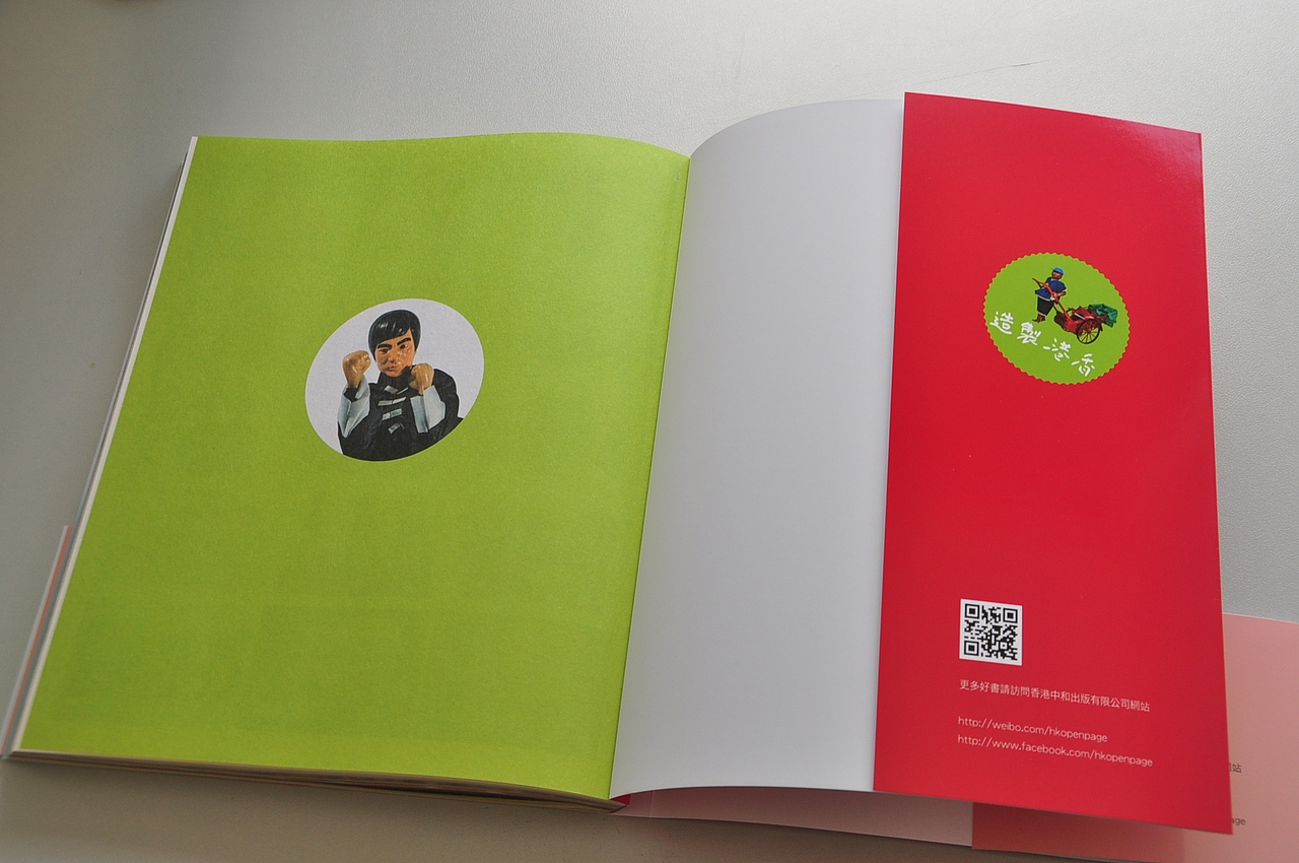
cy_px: 432
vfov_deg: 28.0
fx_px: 1730
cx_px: 650
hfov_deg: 41.2
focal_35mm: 48
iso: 200
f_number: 8
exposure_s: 1/200
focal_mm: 32
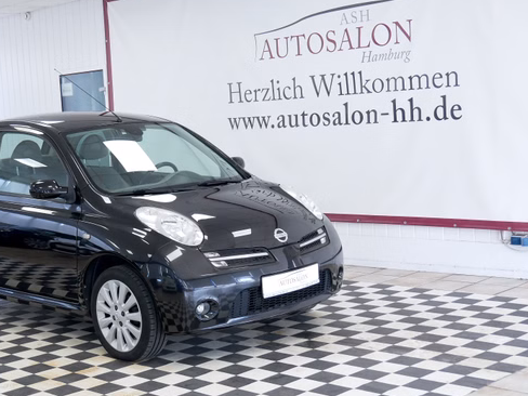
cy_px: 206
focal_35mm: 59
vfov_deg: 24.8
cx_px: 141
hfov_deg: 32.2
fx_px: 900
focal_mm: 18
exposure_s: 1/60
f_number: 3.9
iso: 400
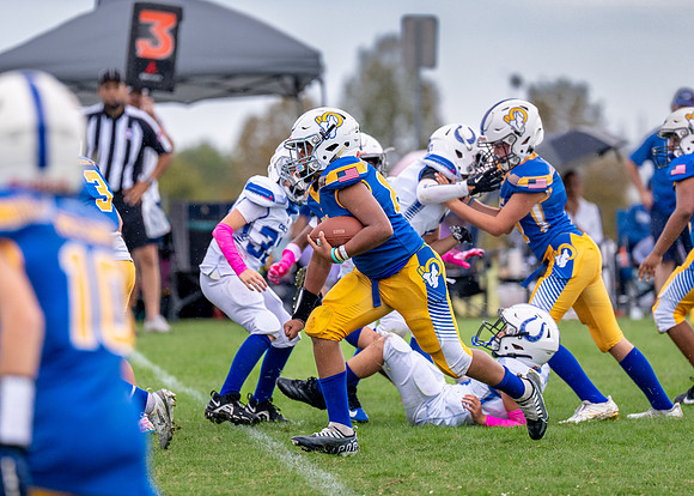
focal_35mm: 375
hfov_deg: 5.4
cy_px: 209
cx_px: 334
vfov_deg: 3.8
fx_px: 7380
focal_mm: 200
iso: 400
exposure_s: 1/1600
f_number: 2.8
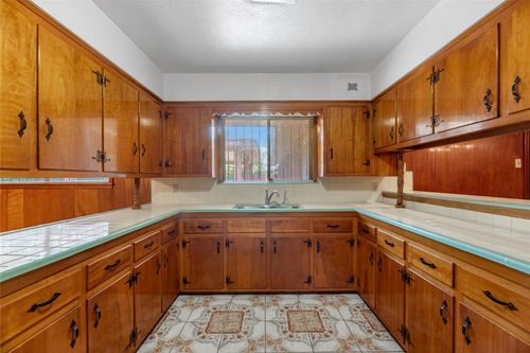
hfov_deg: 104.3
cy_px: 176
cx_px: 265
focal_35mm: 14
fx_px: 206
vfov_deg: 81.2
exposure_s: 1/1.67
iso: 250
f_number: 9
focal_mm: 14
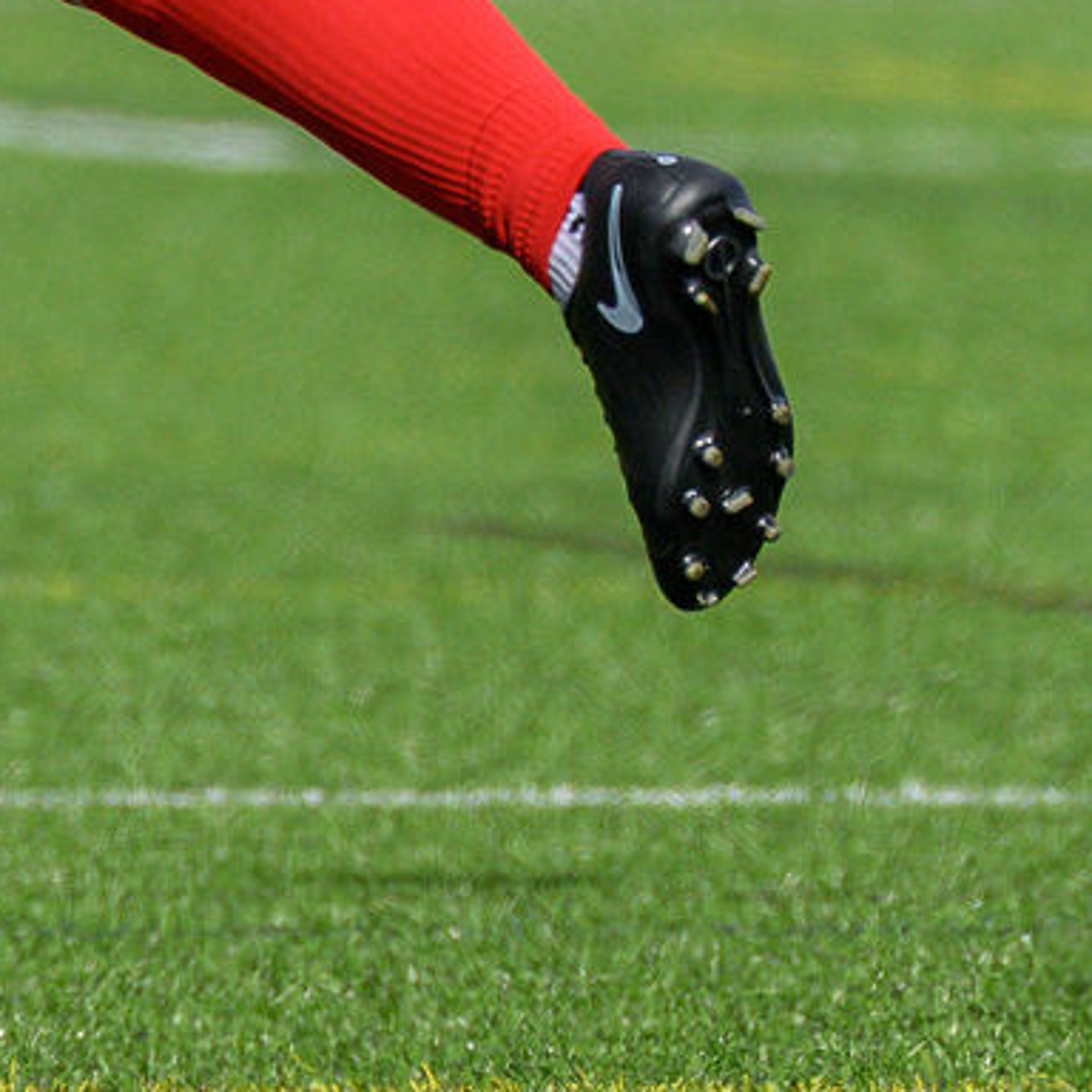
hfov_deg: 0.8
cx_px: 287
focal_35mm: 2254
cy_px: -896
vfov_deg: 0.8
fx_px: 80446
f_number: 5.3
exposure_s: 1/1600
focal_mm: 320
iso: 320
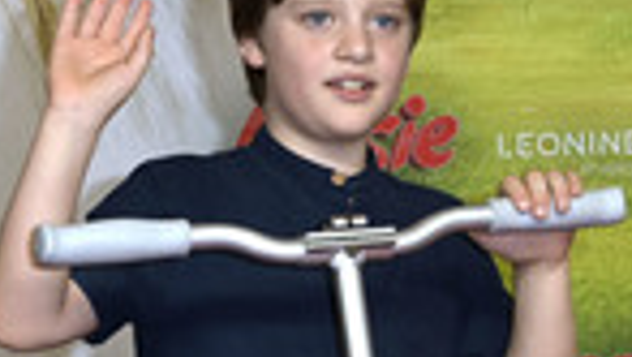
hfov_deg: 15.9
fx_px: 2264
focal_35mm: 135
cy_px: 477
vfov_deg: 8.9
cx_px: 337
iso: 640
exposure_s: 1/200
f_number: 5.6
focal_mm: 42
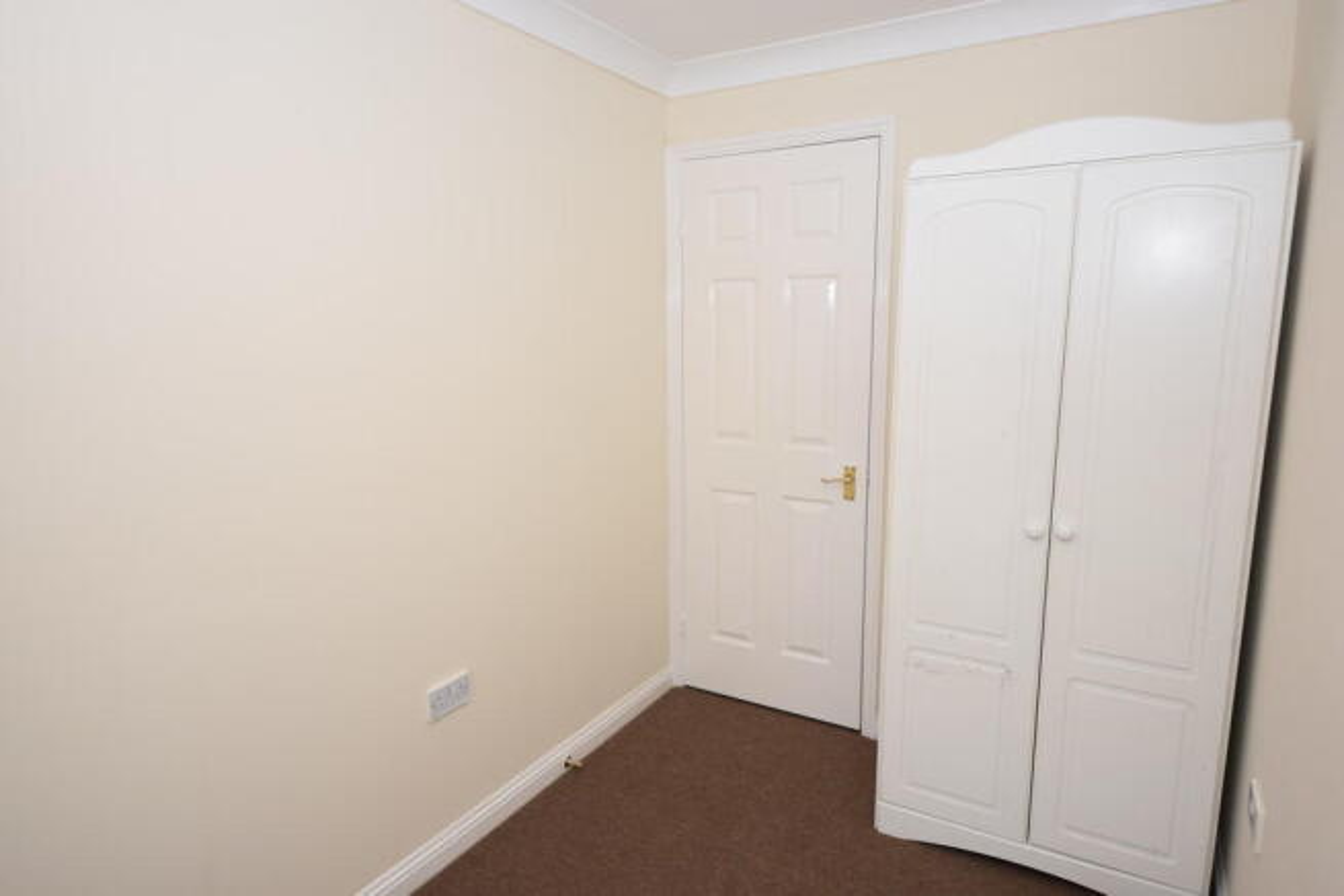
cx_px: 672
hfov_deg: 81.2
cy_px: 448
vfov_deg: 59.5
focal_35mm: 21
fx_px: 784
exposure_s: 1/125
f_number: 5.6
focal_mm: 14
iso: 720
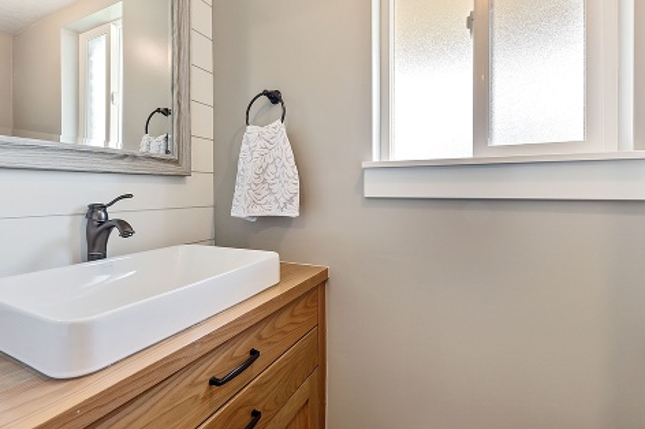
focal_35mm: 19
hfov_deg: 86.8
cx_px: 298
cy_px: 191
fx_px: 340
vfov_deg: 64.3
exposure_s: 1/2.5
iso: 100
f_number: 8
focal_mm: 14
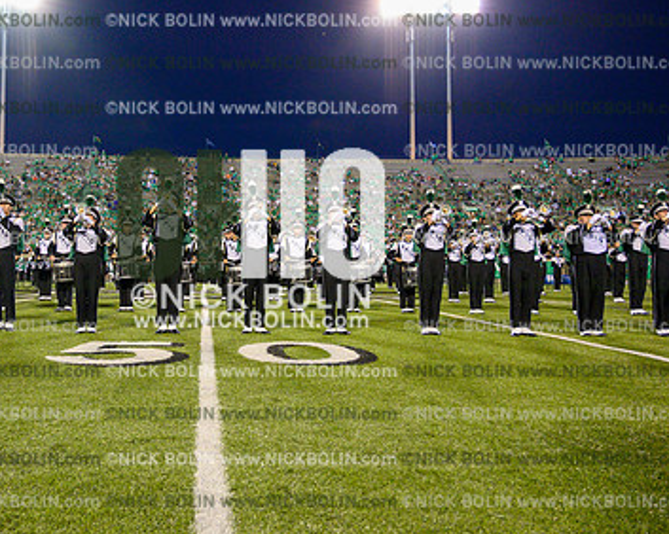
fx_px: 732
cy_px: 239
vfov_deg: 40.1
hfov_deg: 48.6
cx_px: 250
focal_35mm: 37
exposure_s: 1/500
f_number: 4
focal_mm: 24
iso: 5000
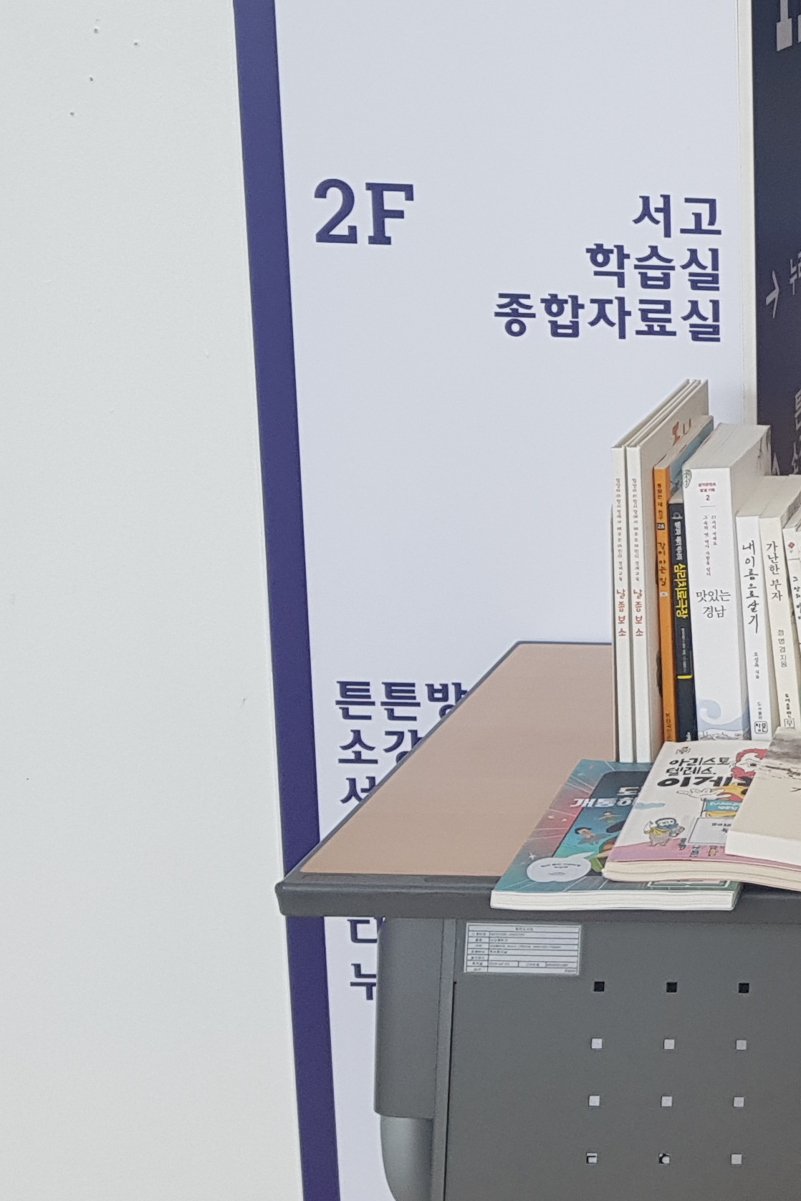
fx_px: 2169
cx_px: 1406
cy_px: 360
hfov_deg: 17.4
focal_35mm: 65
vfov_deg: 30.6
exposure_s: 1/120
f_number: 1.7
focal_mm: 4.2
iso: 80
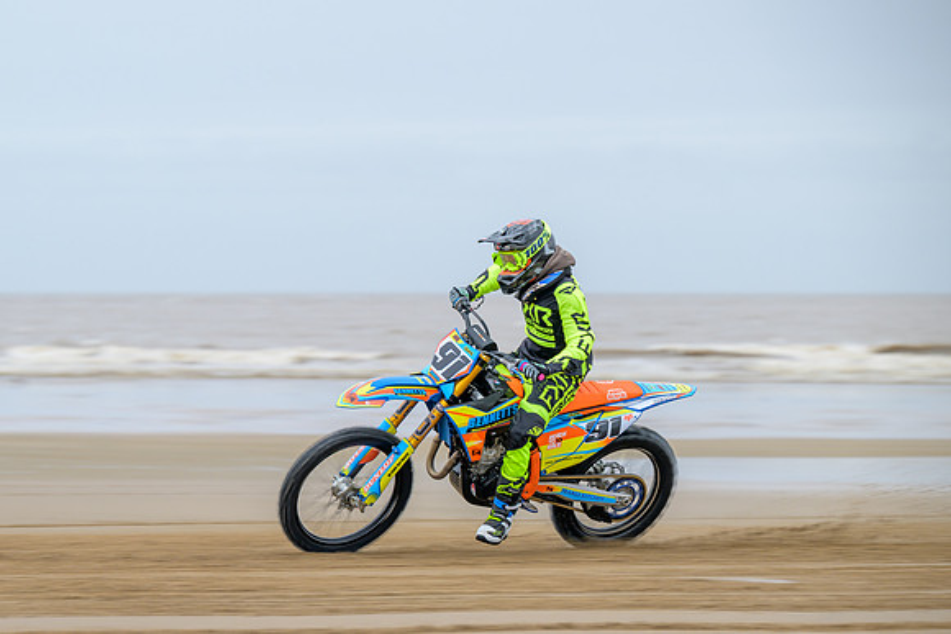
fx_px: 3636
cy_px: 364
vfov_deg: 10.0
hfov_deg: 14.9
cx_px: 394
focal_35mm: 138
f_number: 4
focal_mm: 110
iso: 140
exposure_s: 1/250
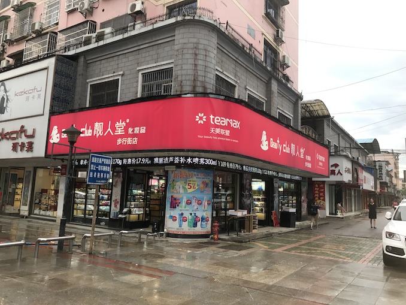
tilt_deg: +8.2
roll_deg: -2.0
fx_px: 329
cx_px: 203
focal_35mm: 28
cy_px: 152
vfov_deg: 49.8
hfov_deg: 63.4
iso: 25
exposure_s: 1/104
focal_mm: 3.99
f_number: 1.8
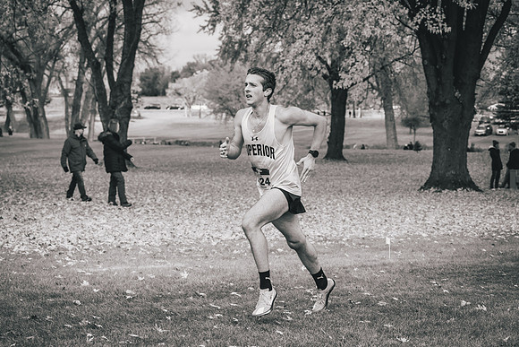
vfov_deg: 16.3
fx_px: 1211
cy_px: 174
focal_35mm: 84
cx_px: 260
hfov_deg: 24.2
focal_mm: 84
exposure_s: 1/1000
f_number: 6.3
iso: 400
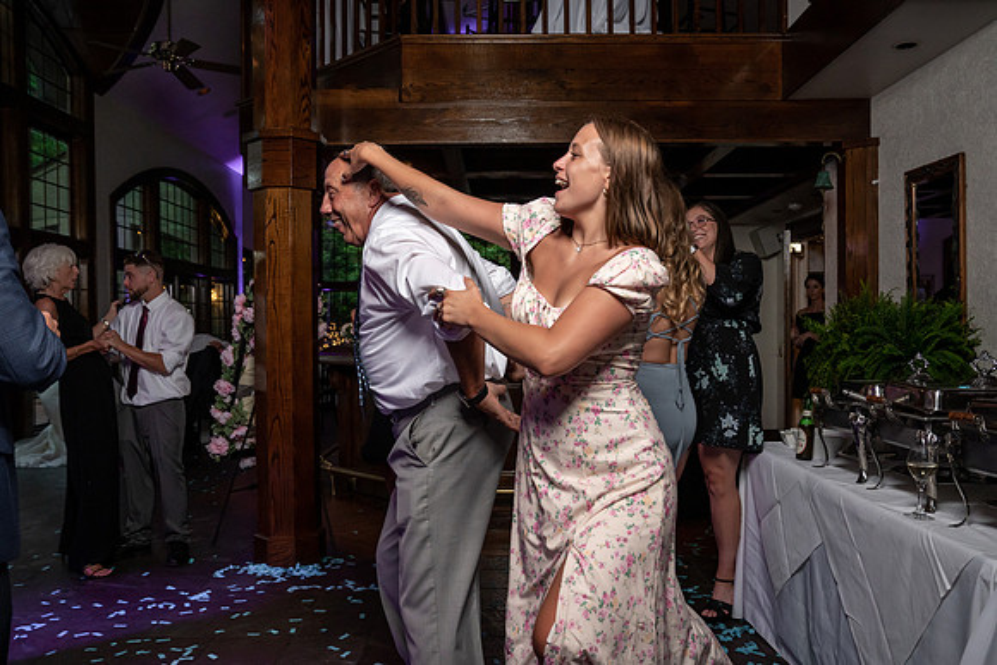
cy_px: 332
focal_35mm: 30
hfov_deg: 61.2
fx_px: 843
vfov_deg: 43.1
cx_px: 495
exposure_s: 1/200
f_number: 5.6
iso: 2000
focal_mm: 30
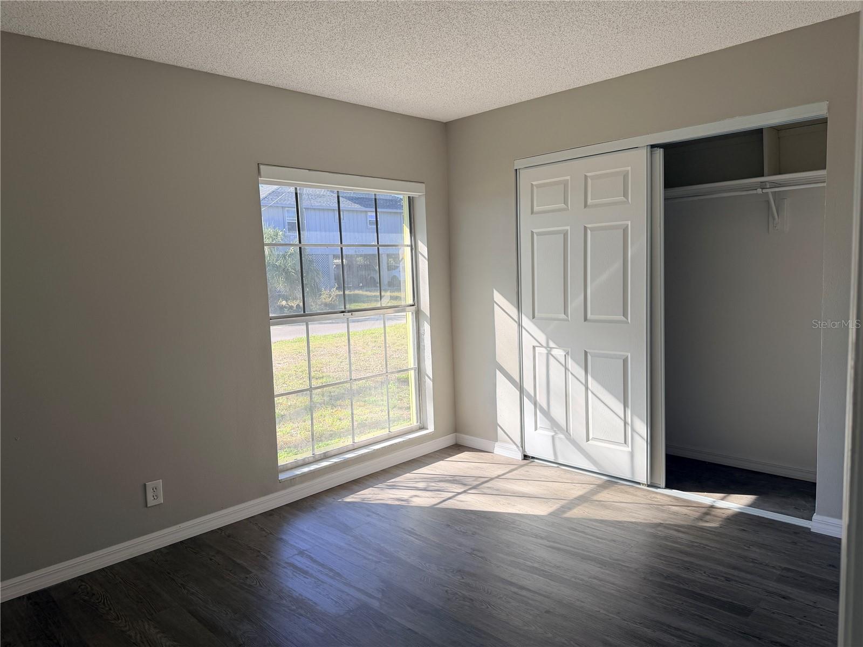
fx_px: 598
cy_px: 324
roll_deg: +2.1
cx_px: 432
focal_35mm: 24
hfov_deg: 71.6
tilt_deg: -6.0
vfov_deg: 56.8
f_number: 1.78
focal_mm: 6.76
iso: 80
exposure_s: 1/423
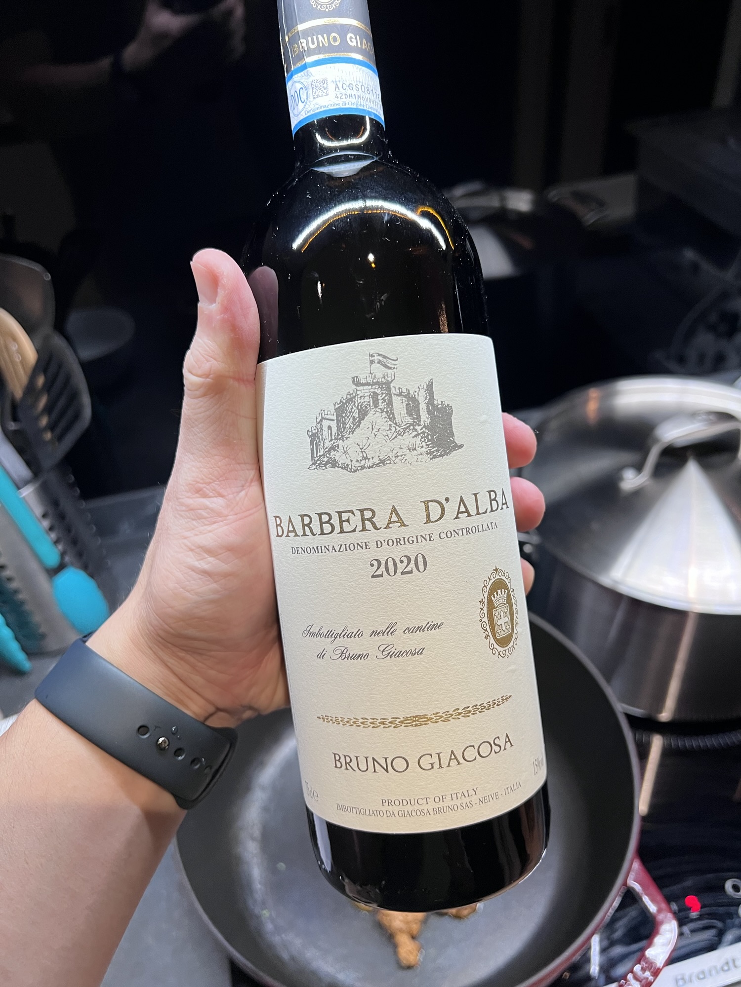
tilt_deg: -40.1
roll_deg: +6.5
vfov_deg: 67.3
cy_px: 494
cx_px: 370
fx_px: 742
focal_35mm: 26
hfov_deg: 53.1
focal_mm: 5.7
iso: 100
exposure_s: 1/50
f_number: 1.5
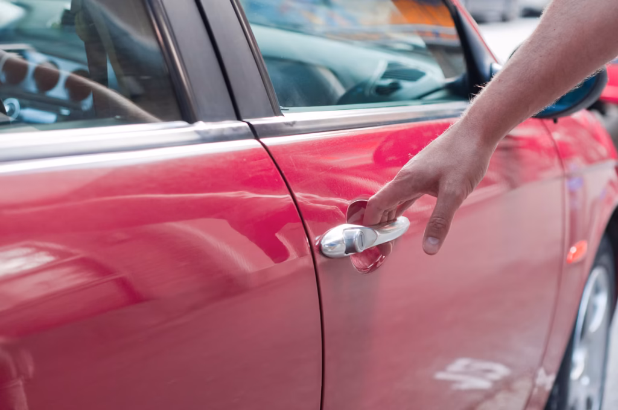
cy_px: 205
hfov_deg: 27.0
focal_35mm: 75
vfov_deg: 18.1
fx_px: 1286
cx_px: 309
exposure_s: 1/125
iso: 640
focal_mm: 50
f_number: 3.2
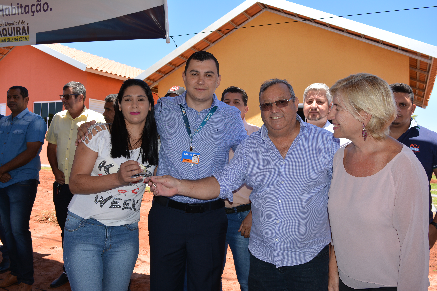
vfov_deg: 40.0
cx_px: 218
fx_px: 401
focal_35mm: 33
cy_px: 146
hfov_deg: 57.2
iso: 100
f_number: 6.3
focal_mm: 22
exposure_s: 1/200
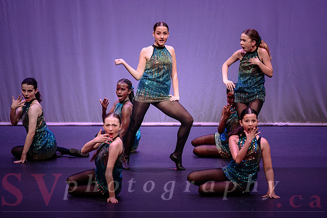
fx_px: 1738
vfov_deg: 7.2
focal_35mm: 191
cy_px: 98
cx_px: 194
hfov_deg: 10.7
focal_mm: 145
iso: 1600
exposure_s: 1/320
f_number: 2.8
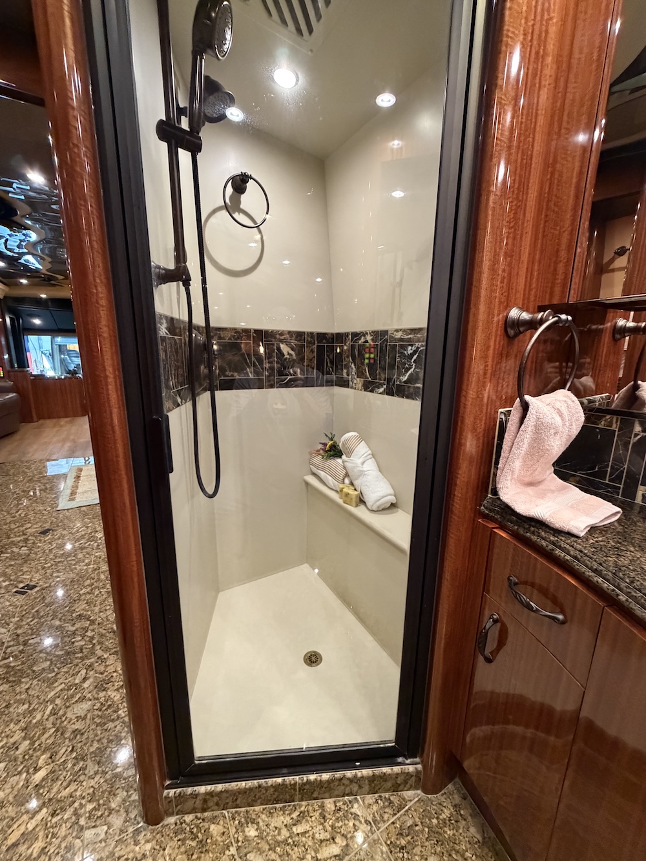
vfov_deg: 102.1
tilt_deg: -12.9
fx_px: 348
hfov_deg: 85.7
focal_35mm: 14
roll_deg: -1.2
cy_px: 430
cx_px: 323
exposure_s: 1/59
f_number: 2.2
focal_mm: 2.22
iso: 800
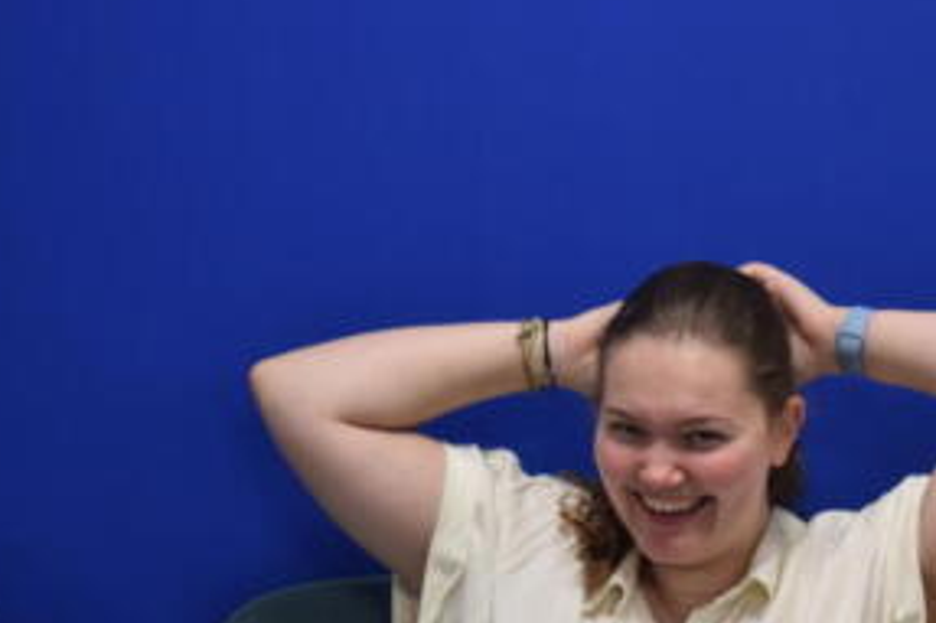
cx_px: 711
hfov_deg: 14.2
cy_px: 517
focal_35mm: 144
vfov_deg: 9.5
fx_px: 3738
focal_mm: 55
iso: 900
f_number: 5.6
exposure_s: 1/60
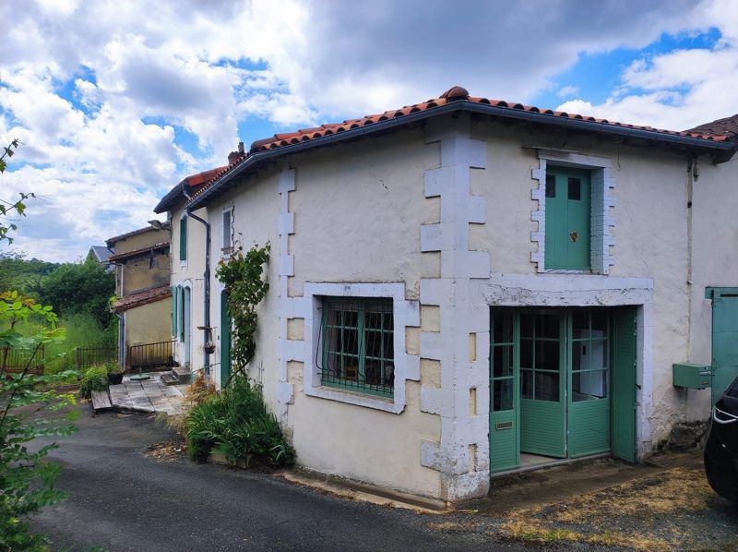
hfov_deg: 69.5
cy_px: 276
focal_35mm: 25
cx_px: 369
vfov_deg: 54.8
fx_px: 532
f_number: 1.79
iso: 50
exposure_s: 1/1073
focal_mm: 4.7
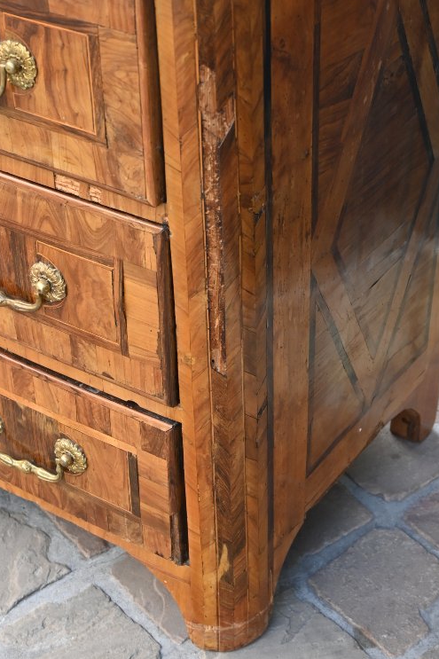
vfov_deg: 31.3
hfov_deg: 21.2
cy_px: 319
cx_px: 192
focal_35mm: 64
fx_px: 1175
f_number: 3.8
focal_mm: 26.5
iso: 400
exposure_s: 1/200
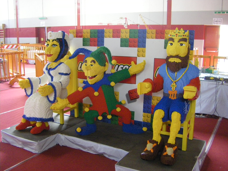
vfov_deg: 37.7
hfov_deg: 49.0
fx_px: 250
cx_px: 114
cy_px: 86
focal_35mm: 38
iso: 800
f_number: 3.5
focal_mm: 6.3
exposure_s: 1/30
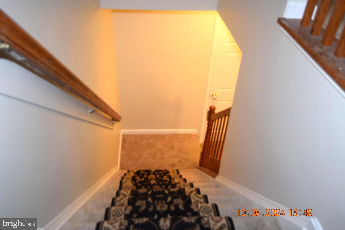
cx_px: 172
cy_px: 115
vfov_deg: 40.0
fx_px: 316
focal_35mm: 33
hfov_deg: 57.2
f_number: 4
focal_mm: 22
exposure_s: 1/60
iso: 800
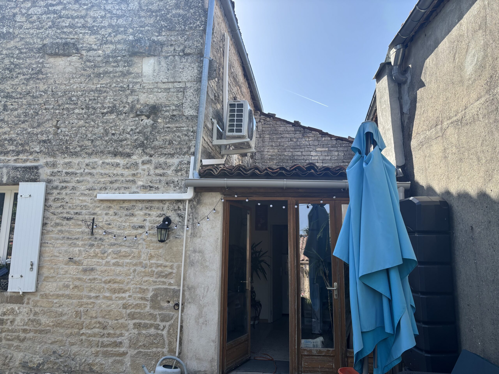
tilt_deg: +9.7
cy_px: 187
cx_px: 250
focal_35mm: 26
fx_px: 375
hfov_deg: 67.3
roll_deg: -0.4
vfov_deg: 53.1
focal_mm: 5.96
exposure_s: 1/1164
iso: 50
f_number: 1.6
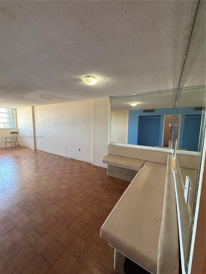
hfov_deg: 85.7
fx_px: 111
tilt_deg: -5.8
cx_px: 103
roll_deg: -1.8
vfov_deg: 102.1
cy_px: 137
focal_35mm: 14
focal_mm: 2.22
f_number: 2.2
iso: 250
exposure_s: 1/120
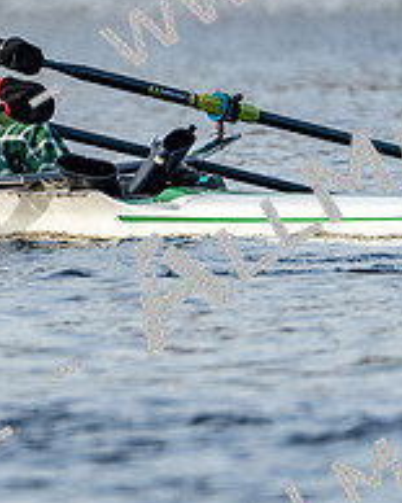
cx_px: -88
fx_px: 25124
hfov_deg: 0.9
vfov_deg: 1.1
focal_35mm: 1688
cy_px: 110
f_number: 6.3
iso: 1000
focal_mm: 600
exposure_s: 1/2000
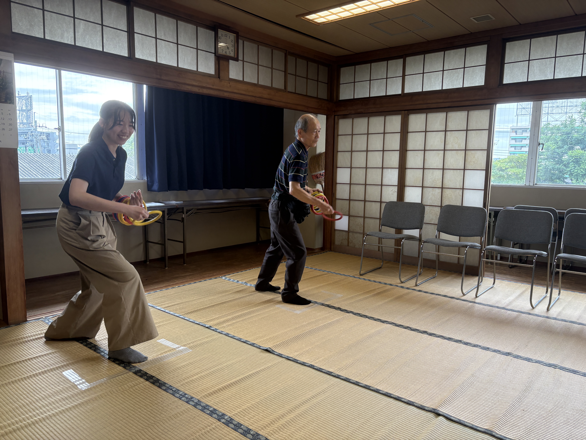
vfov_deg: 53.1
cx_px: 293
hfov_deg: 67.3
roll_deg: +0.0
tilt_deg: -6.3
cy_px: 220
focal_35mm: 26
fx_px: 440
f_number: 1.6
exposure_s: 1/135
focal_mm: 5.96
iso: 125
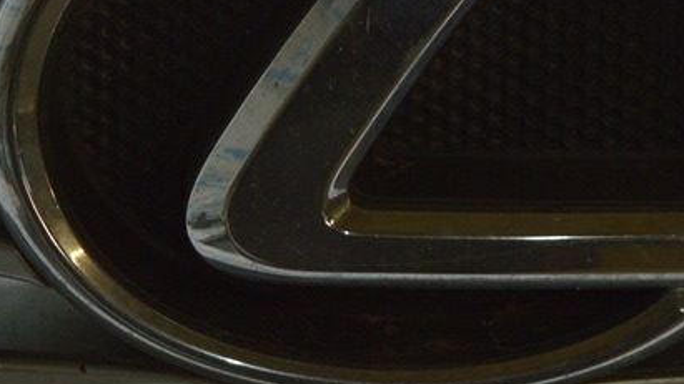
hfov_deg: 10.0
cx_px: 393
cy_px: 69
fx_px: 3904
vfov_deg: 5.6
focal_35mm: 215
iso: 400
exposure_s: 1/50
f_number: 5.6
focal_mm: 55
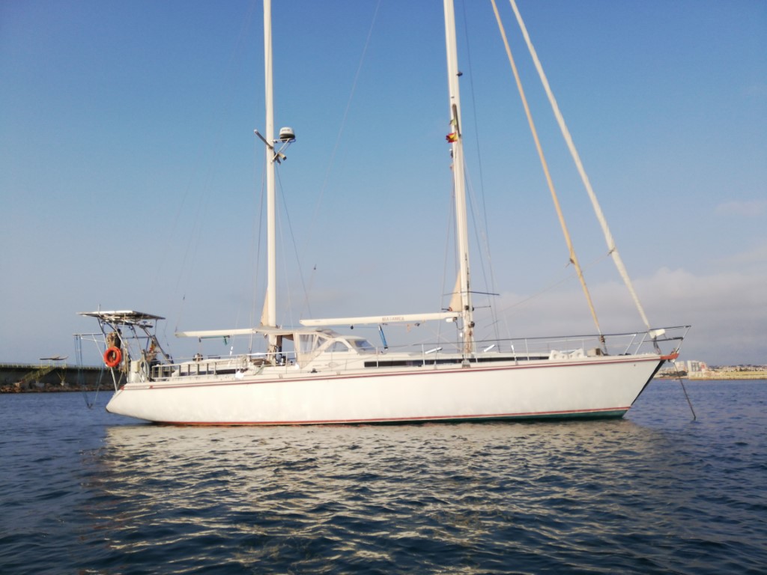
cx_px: 384
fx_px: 576
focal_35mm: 26
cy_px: 288
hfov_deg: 67.3
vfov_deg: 53.1
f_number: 2.2
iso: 50
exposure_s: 1/1045
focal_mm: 3.81
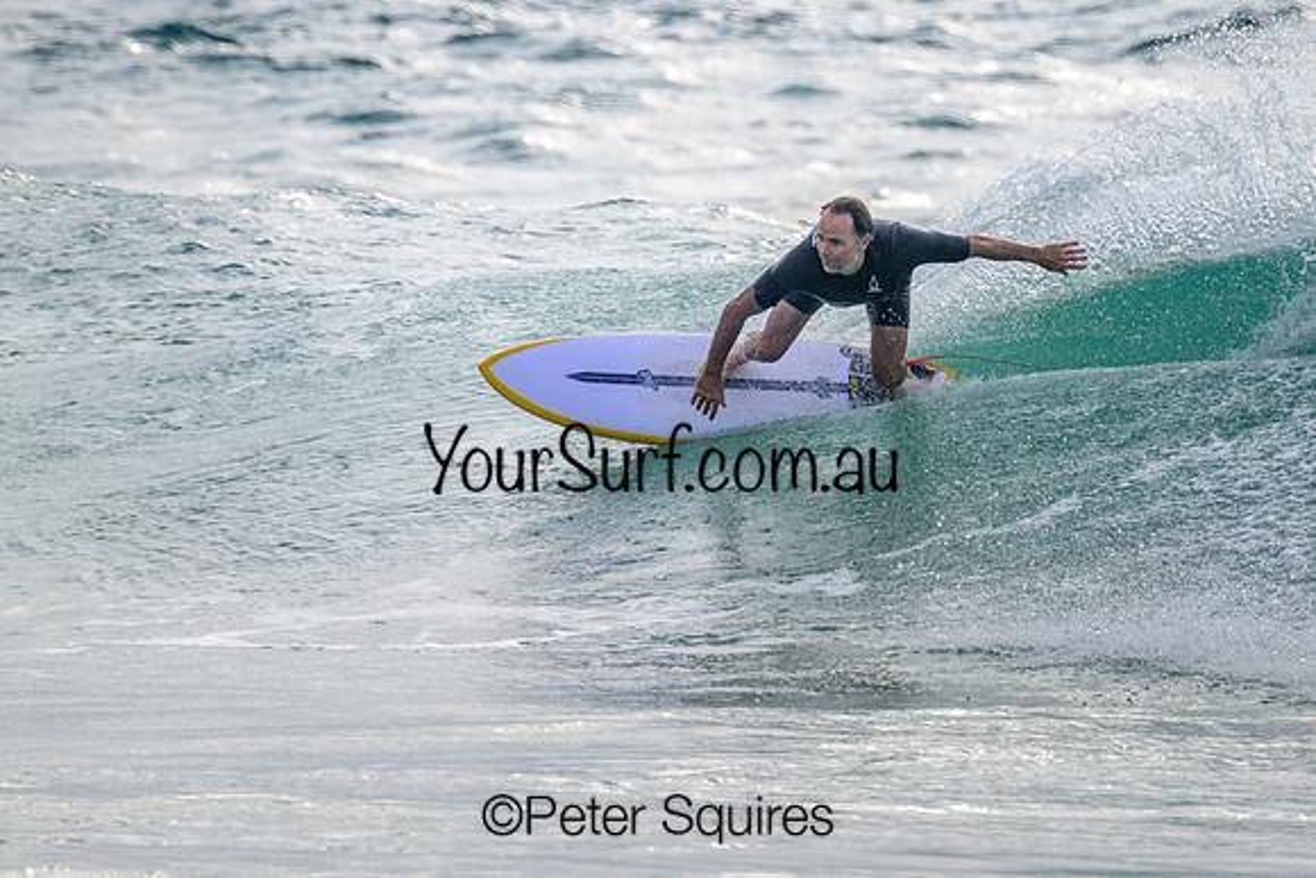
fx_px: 36766
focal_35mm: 1006
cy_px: 338
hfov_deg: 2.1
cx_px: 766
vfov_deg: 1.4
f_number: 11
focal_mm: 800
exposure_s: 1/2000
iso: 720
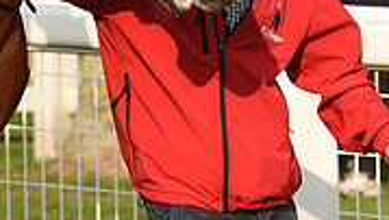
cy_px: -188
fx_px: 5595
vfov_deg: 2.2
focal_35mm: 542
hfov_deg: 4.0
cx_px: -174
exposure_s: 1/3200
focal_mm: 160
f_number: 5.6
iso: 640
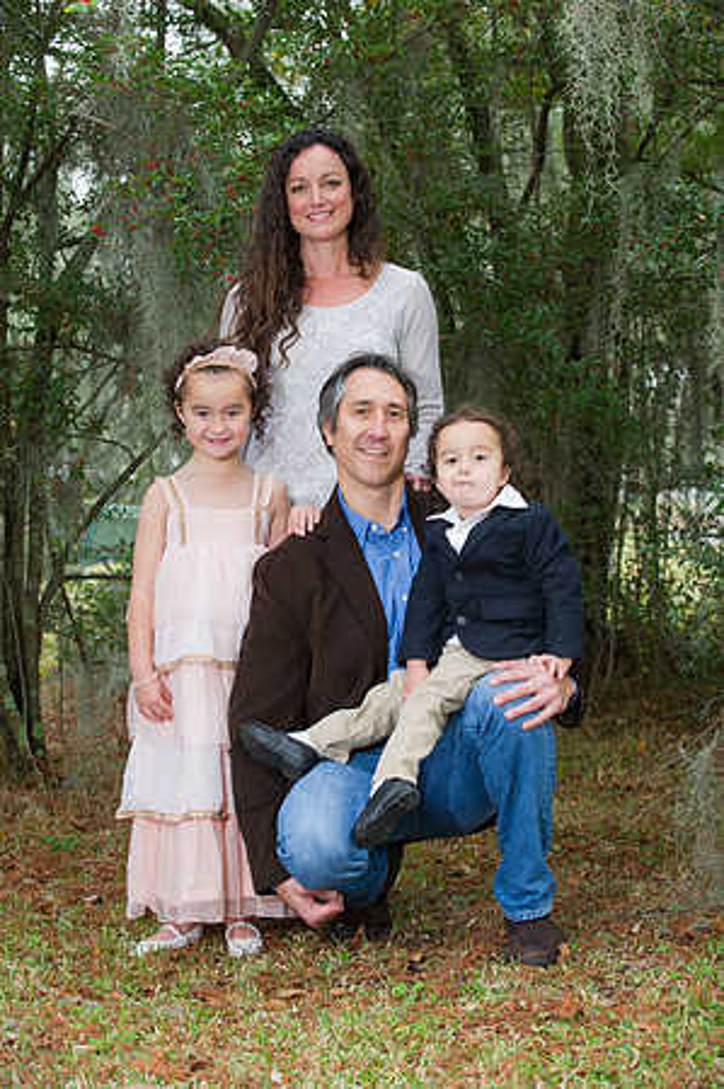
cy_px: 544
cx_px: 362
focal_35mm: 80
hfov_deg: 17.0
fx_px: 2419
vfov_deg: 25.4
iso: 640
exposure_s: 1/200
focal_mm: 80
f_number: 4.5
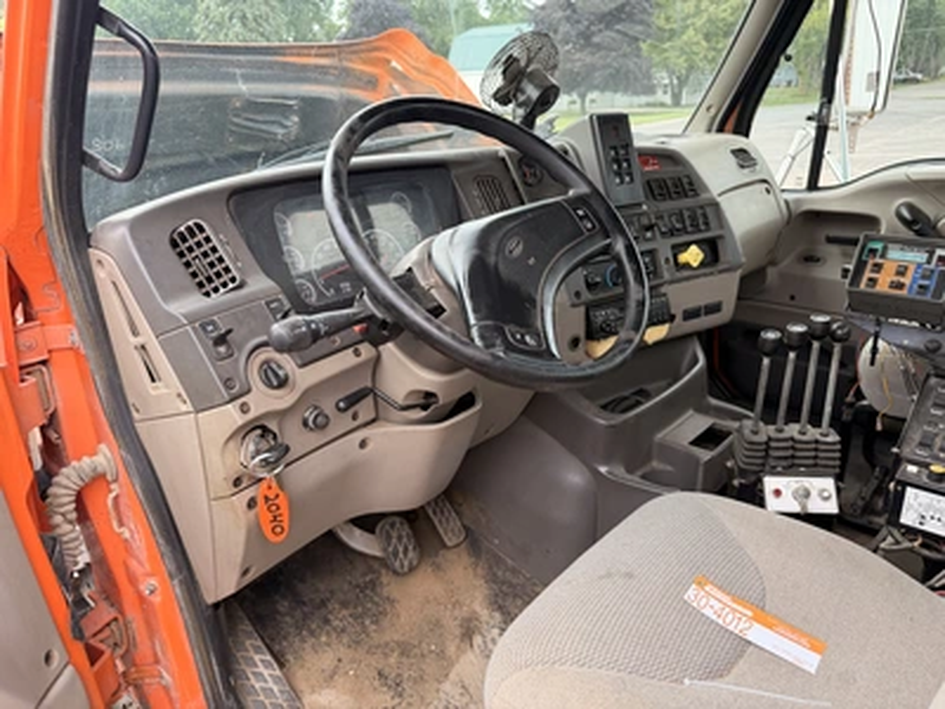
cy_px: 354
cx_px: 472
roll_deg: +2.5
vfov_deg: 56.8
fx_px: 655
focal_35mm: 24
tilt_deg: -17.7
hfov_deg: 71.6
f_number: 1.78
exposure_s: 1/450
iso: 100
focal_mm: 6.76
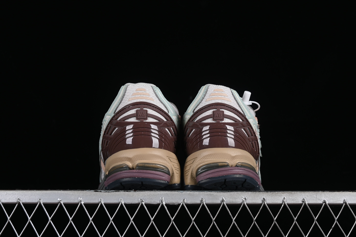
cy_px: 118
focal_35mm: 75
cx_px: 178
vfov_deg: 18.2
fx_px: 742
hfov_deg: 27.0
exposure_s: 1/80
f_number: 8
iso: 160
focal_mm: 50
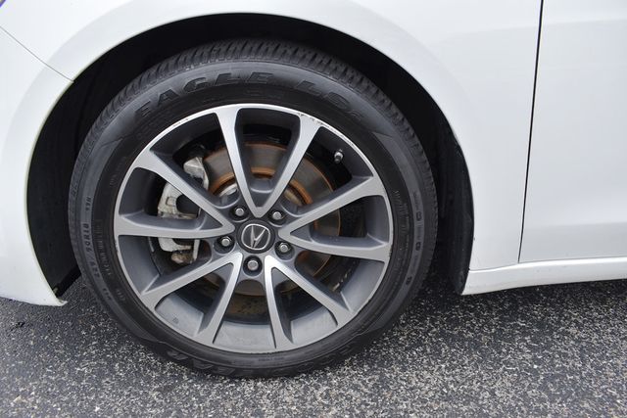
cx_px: 314
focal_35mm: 27
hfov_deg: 67.4
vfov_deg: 48.0
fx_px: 470
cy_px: 209
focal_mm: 18
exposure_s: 1/250
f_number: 6.3
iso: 200
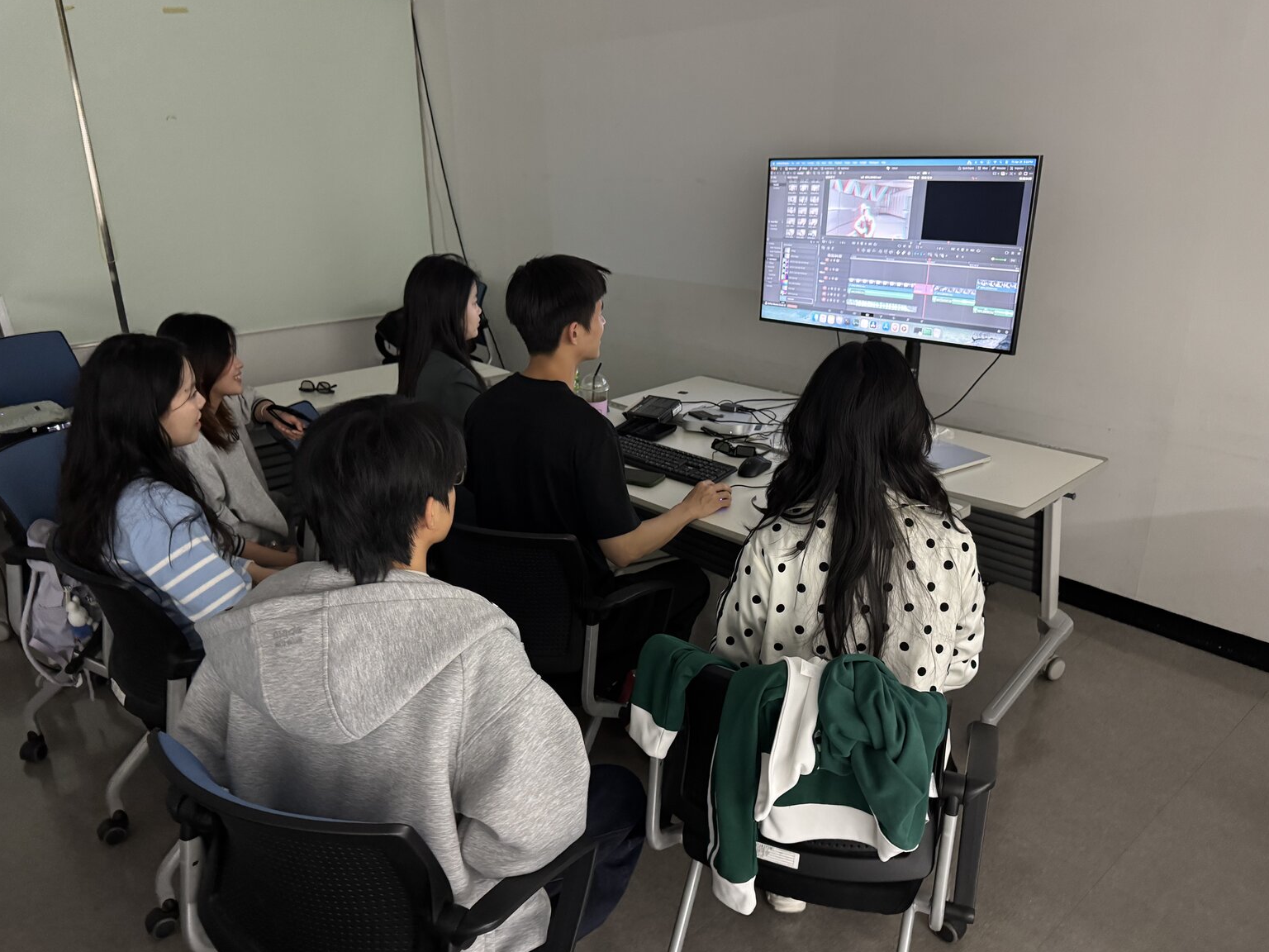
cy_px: 485
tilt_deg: -21.8
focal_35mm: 25
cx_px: 630
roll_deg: +4.3
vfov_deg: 54.9
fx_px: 916
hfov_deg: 69.4
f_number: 1.78
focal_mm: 6.76
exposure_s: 1/40
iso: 1000
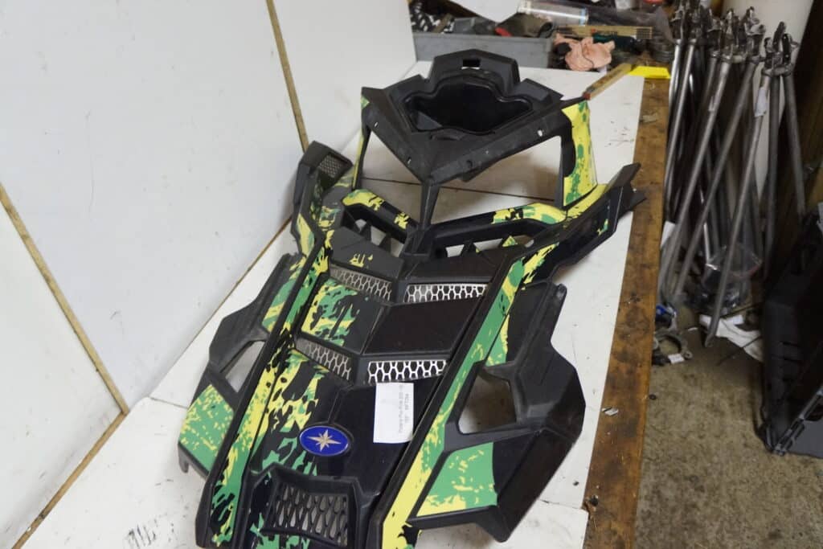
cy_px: 274
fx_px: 617
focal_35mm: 27
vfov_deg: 47.9
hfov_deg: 67.4
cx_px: 412
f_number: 3.5
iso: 3200
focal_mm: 18
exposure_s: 1/50
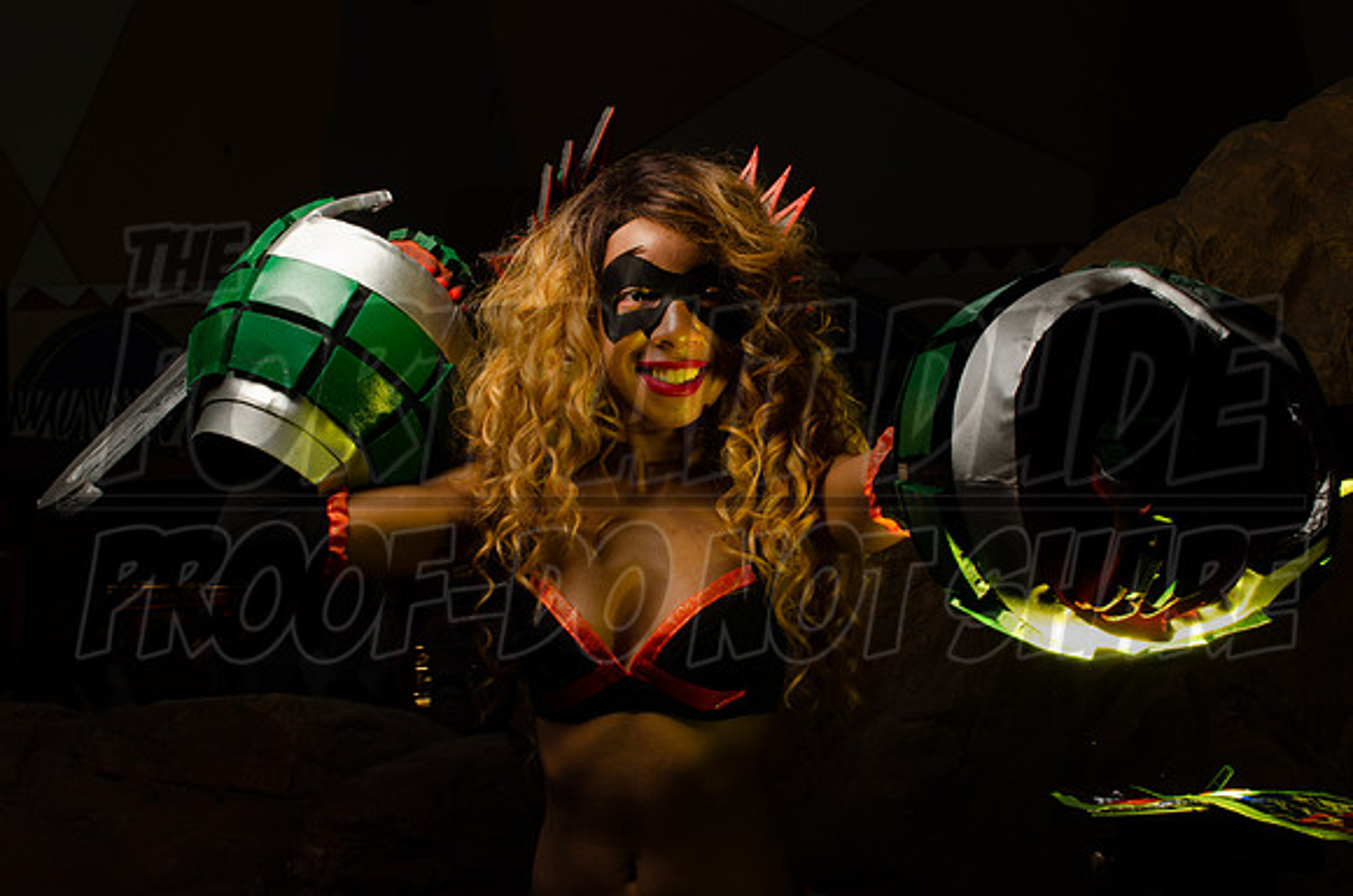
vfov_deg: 27.9
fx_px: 1800
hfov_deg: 41.2
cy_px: 448
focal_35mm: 48
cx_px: 676
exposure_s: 1/15
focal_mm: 32
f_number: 22
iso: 200
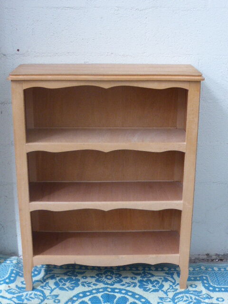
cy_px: 152
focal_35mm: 57
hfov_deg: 25.7
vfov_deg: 33.8
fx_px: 501
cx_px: 114
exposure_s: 1/50
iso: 400
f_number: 4.6
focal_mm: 9.7
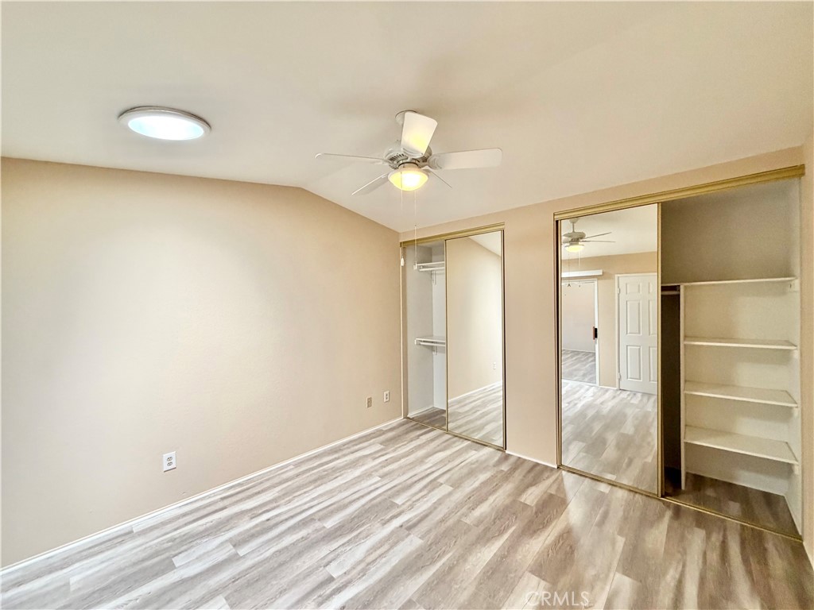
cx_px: 407
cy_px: 305
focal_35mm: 14
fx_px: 329
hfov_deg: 102.1
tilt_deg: -0.1
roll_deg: +0.7
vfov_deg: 85.7
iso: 320
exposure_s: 1/120
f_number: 2.2
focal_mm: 2.22
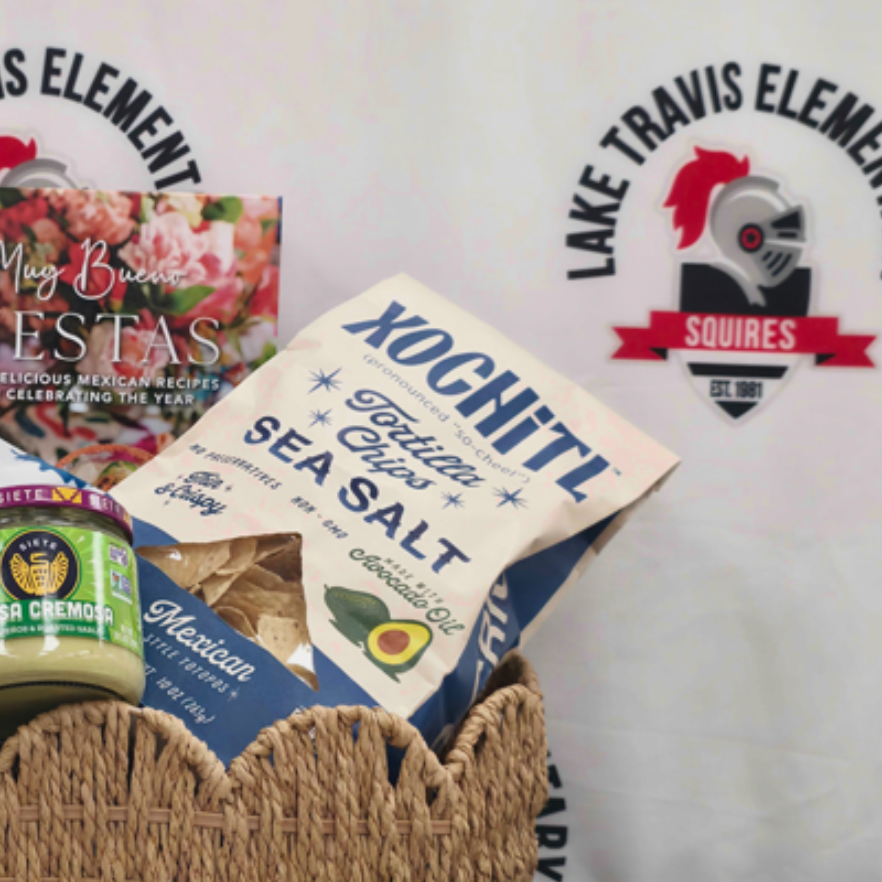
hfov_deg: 27.4
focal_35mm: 61
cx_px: 123
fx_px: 1758
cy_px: 399
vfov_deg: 28.1
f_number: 1.7
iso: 200
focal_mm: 6.3
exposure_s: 1/120
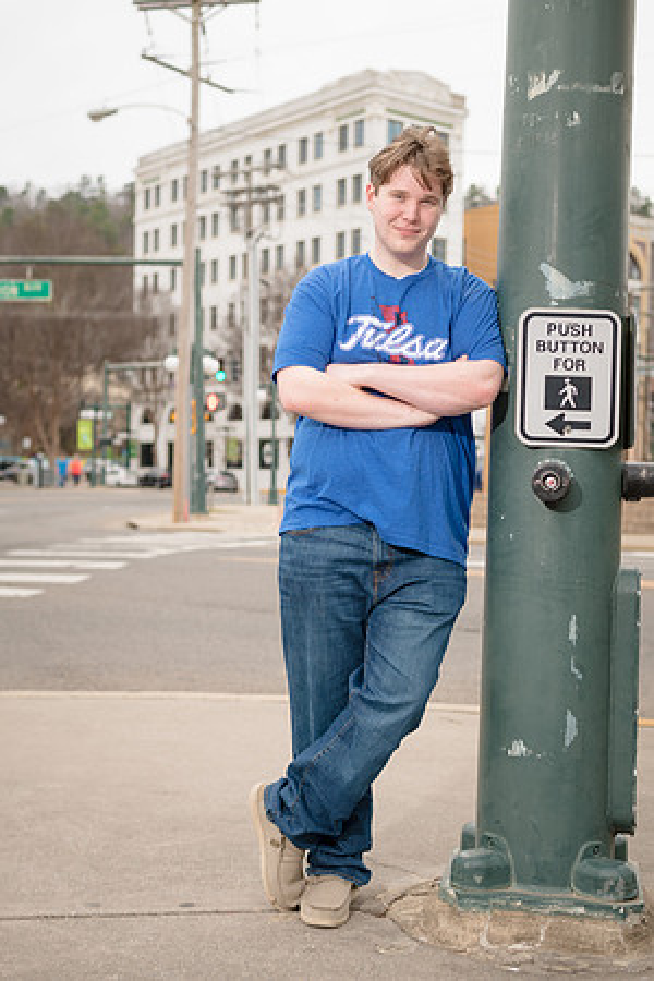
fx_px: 1362
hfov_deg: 27.0
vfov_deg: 39.6
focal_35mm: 50
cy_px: 490
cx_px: 327
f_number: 3.5
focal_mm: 50
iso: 64
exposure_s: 1/125
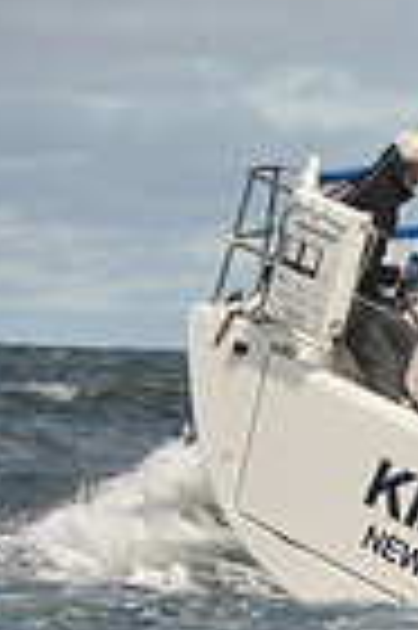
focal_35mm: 518
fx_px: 9044
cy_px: 439
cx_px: 1267
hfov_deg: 2.6
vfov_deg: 4.0
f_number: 6.3
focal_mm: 125
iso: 320
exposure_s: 1/1000
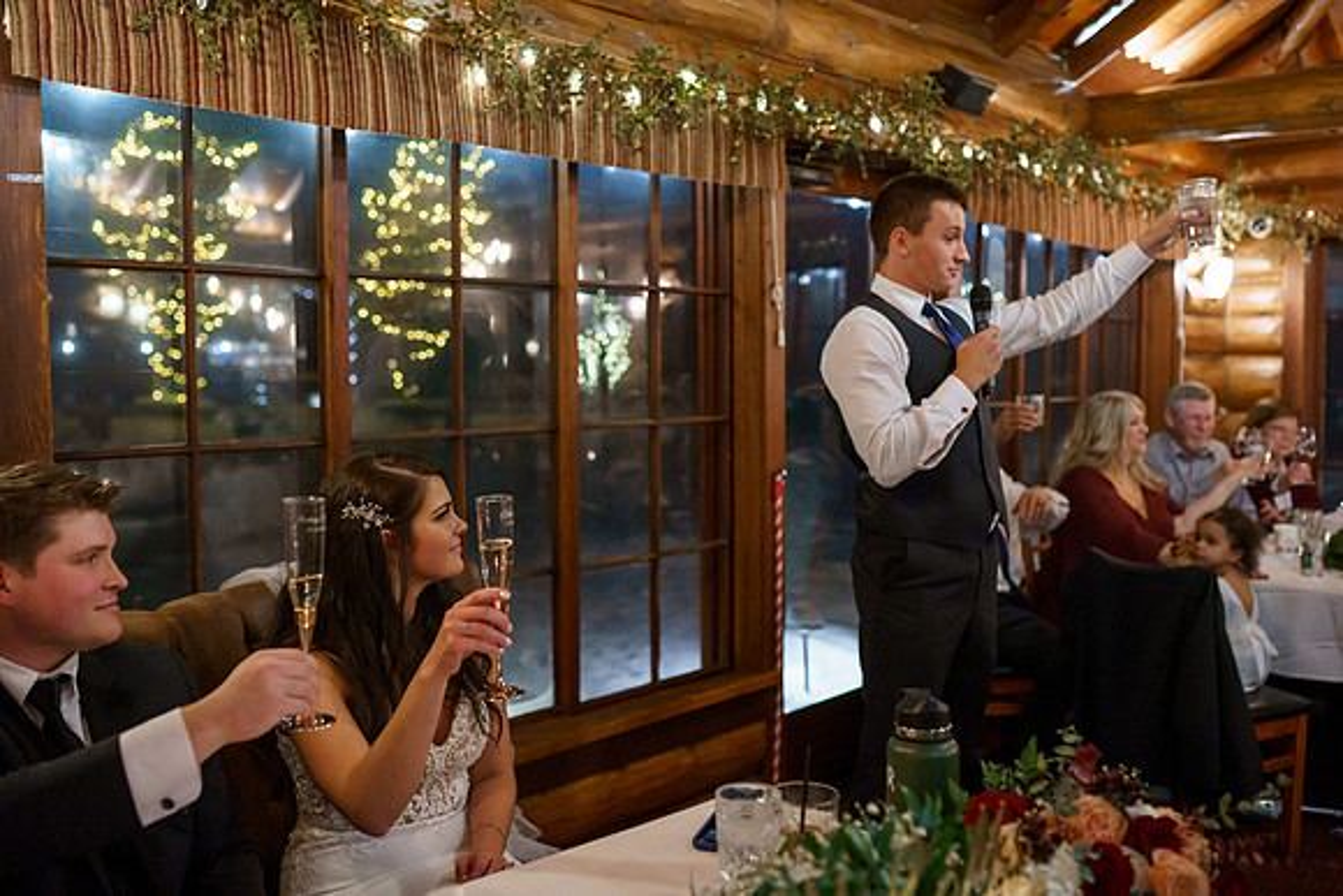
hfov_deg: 54.4
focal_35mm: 35
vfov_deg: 37.9
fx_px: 1306
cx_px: 672
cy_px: 448
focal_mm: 35
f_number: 2.2
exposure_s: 1/250
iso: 3200
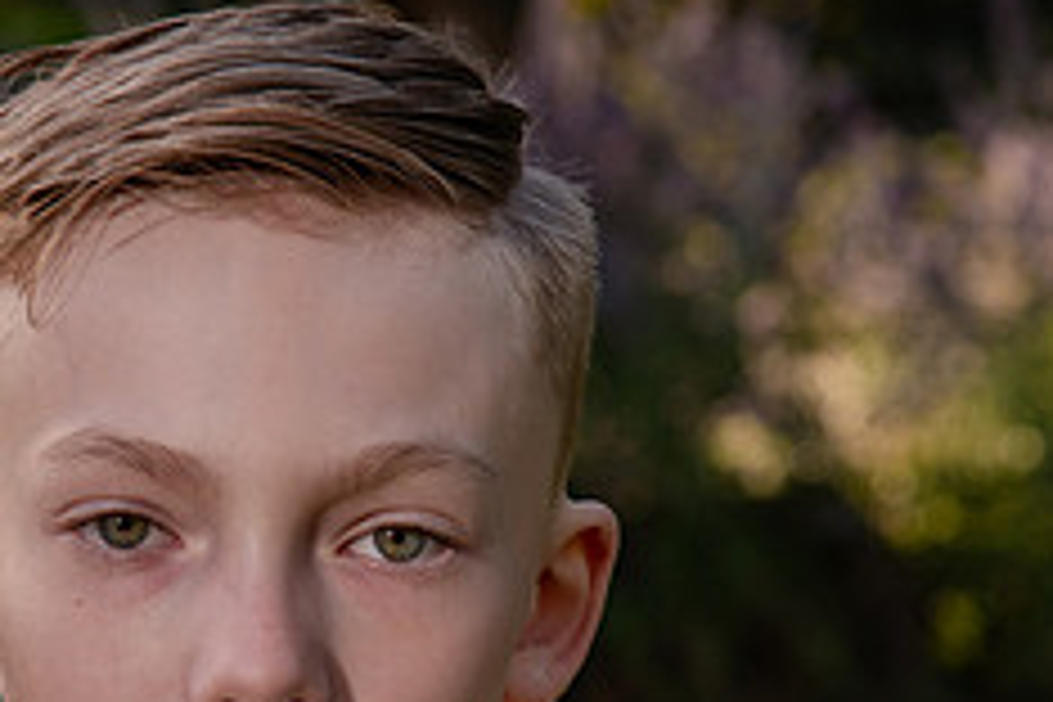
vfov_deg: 4.6
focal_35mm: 297
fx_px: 8687
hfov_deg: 6.9
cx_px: 225
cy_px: 662
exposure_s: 1/160
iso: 500
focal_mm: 120
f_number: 8
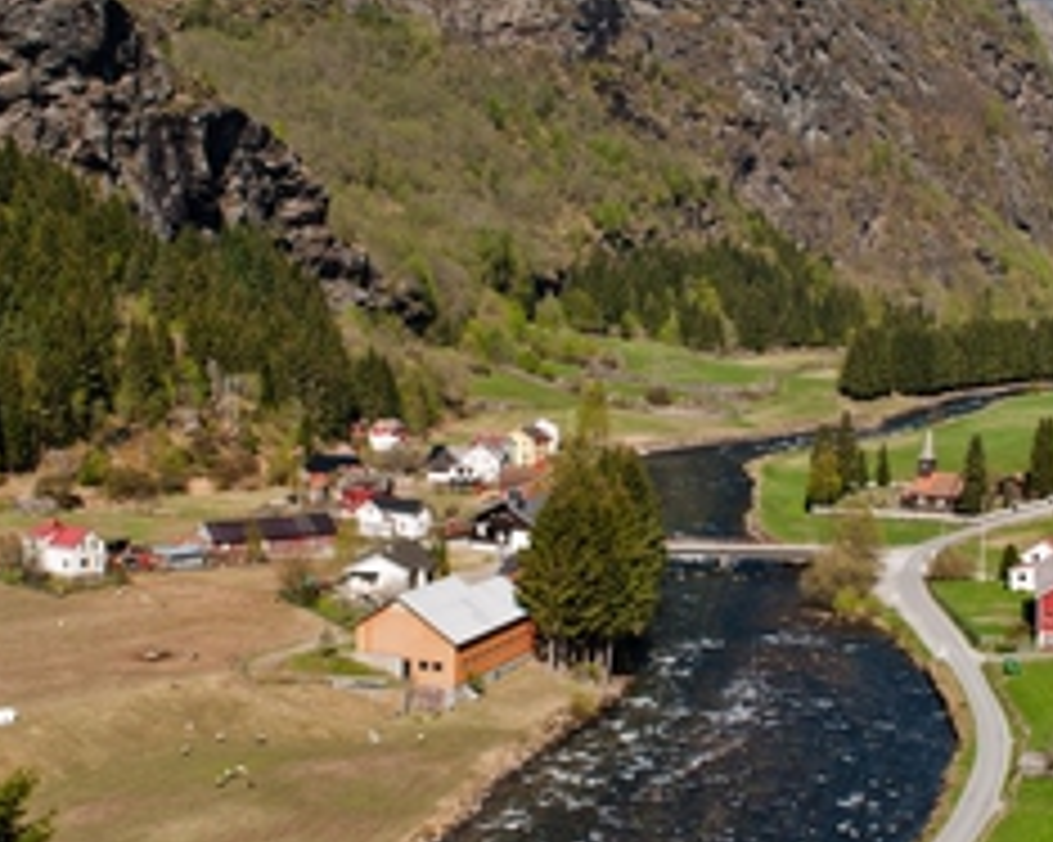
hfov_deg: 29.1
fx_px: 2025
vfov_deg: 23.4
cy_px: 507
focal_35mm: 65
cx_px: 558
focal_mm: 24
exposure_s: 1/640
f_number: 5
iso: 100
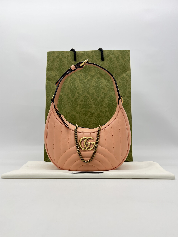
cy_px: 118
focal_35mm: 26
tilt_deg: +2.7
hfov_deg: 53.1
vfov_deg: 67.3
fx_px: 178
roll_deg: +0.0
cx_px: 89
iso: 32
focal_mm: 5.7
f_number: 1.5
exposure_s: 1/150
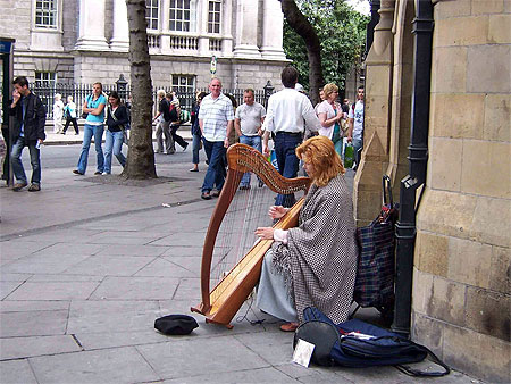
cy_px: 192
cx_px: 256
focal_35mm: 54
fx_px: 798
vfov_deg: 27.1
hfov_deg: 35.5
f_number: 3.6
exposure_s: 1/90
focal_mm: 9
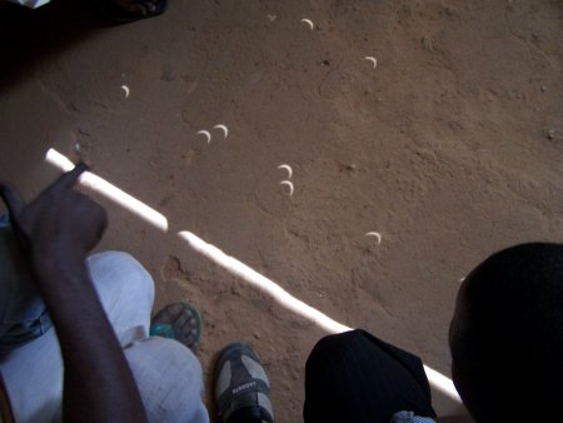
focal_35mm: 38
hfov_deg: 49.0
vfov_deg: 37.8
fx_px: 618
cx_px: 282
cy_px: 212
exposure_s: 1/8
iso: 140
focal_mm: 6.3
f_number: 2.8
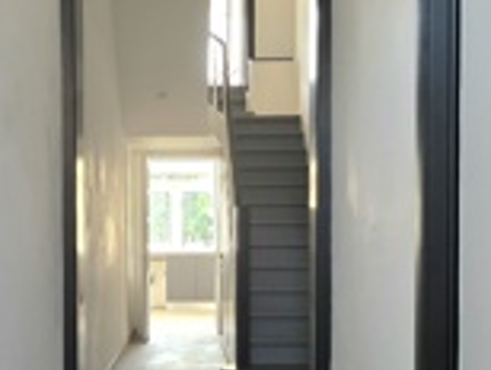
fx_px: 767
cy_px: 268
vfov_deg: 26.8
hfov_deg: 35.2
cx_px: 172
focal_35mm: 54
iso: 500
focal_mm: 2.2
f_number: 1.9
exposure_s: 1/101
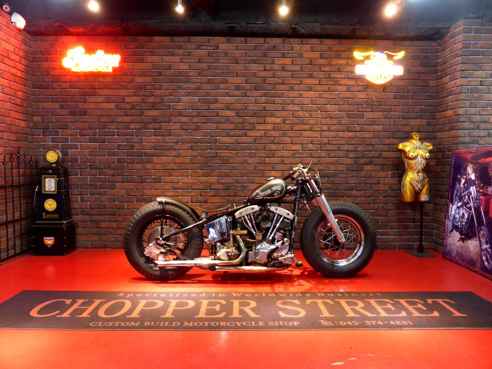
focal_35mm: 25
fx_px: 355
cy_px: 184
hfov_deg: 69.4
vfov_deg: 54.9
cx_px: 246
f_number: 3.3
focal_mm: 4.3
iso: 100
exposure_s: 1/1.6
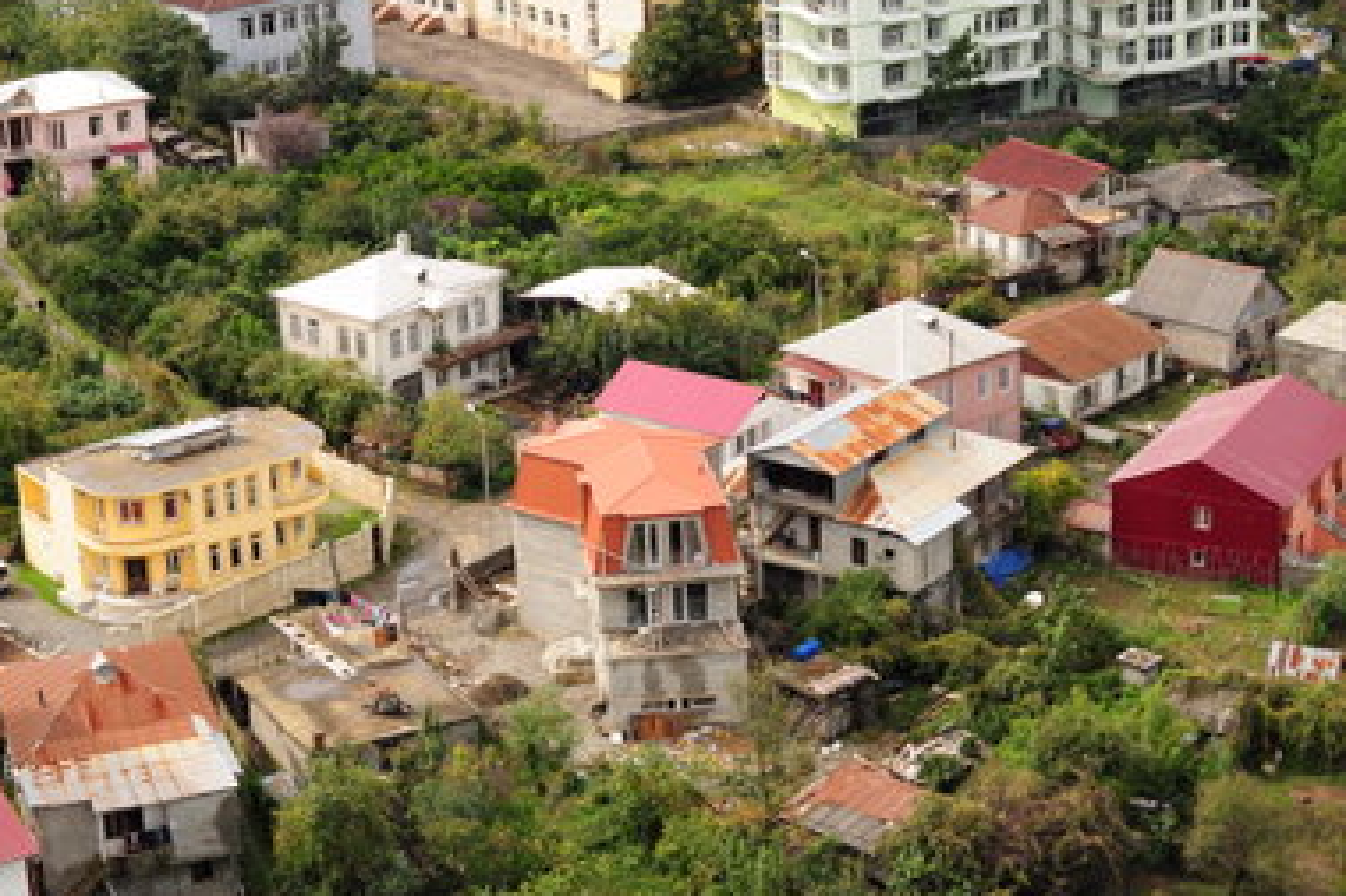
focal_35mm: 79
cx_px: 641
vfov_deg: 17.3
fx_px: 2952
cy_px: 446
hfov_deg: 25.7
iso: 320
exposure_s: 1/320
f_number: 9
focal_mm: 50
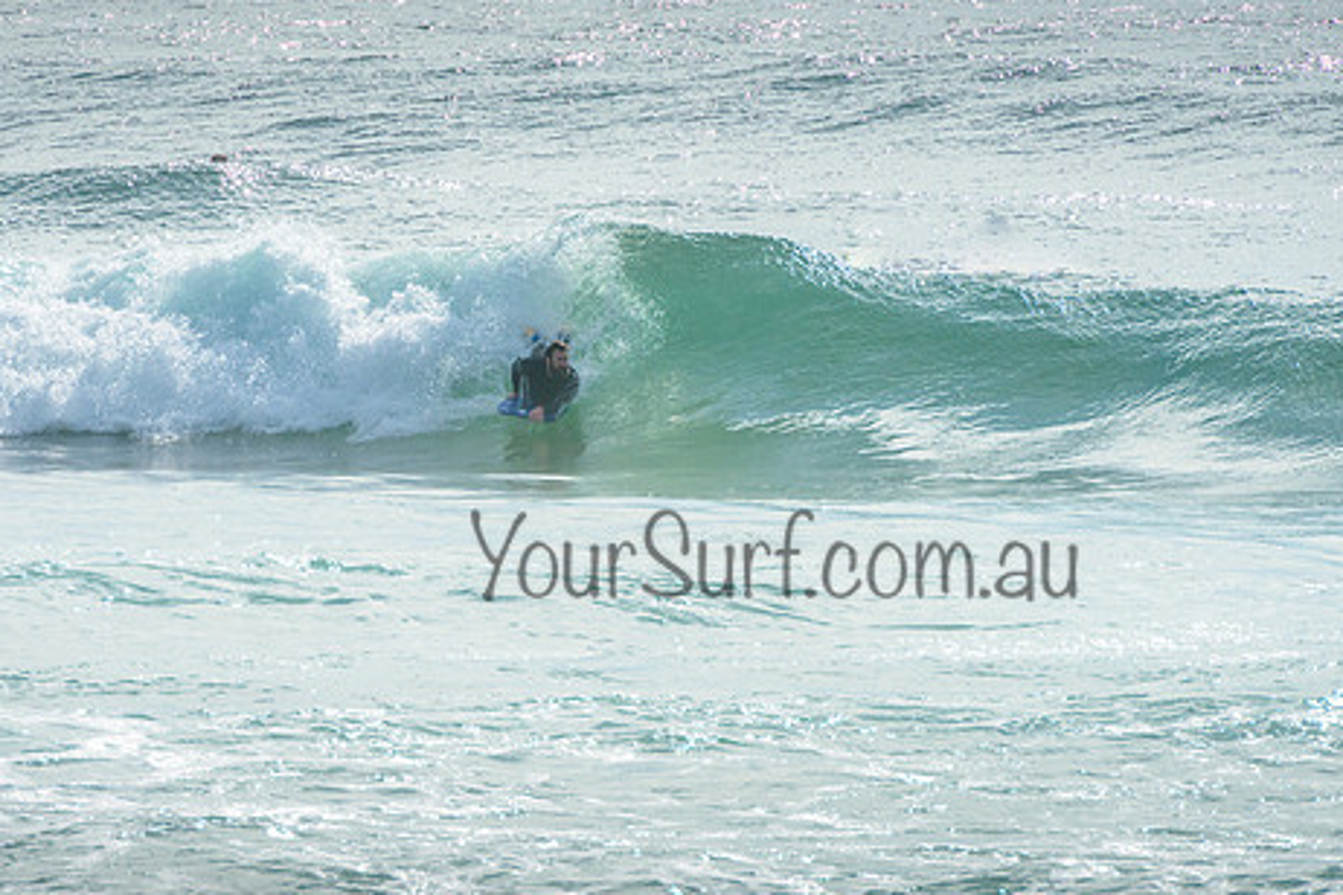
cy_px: 427
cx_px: 580
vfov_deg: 2.2
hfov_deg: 3.3
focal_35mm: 616
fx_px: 22978
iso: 200
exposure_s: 1/1600
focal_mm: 400
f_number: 11
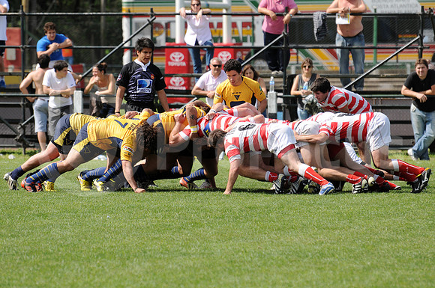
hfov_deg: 5.7
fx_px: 4344
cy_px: 144
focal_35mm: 360
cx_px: 218
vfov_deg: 3.8
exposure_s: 1/800
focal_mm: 240
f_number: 5.3
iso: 250
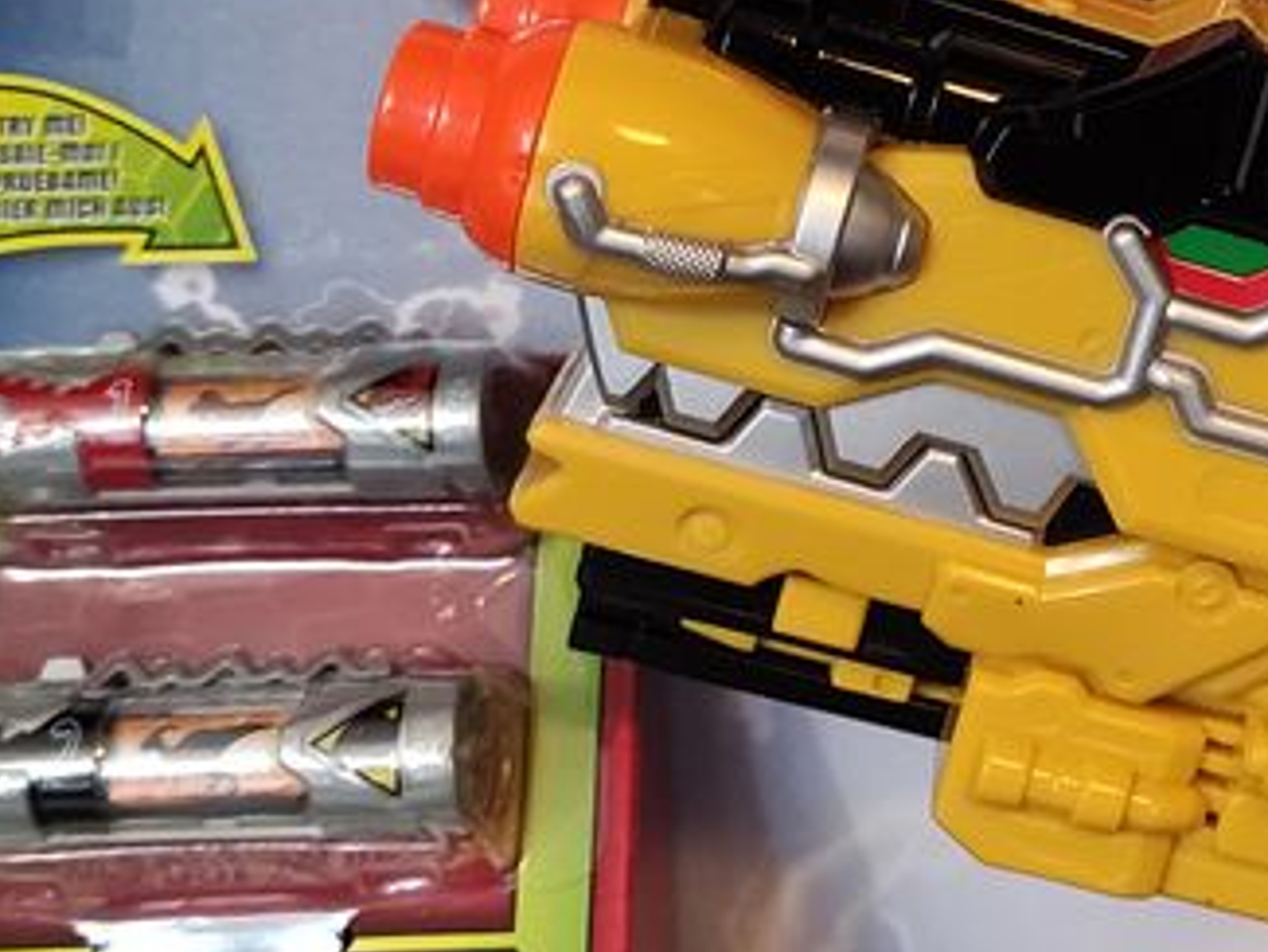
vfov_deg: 19.1
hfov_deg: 24.5
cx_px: 1186
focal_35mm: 77
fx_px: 2822
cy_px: 361
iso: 1239
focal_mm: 5.43
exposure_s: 1/33
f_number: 1.89
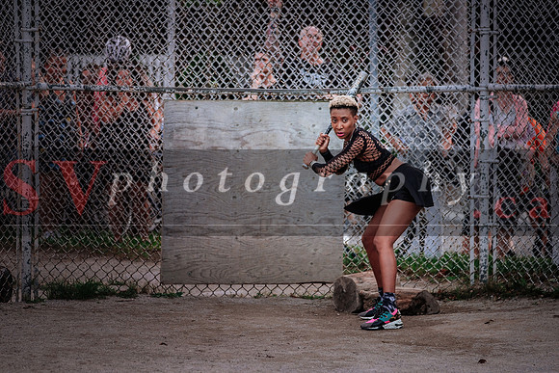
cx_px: 284
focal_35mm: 115
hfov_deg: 17.8
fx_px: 1786
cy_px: 186
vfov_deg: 11.9
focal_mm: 74.4
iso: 400
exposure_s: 1/320
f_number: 2.8
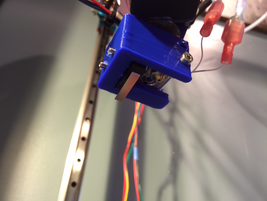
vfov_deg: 48.2
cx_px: 134
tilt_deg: +34.2
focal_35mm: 29
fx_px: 224
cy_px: 100
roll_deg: -4.3
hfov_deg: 61.7
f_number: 2.2
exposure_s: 1/4
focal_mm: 4.15
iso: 100
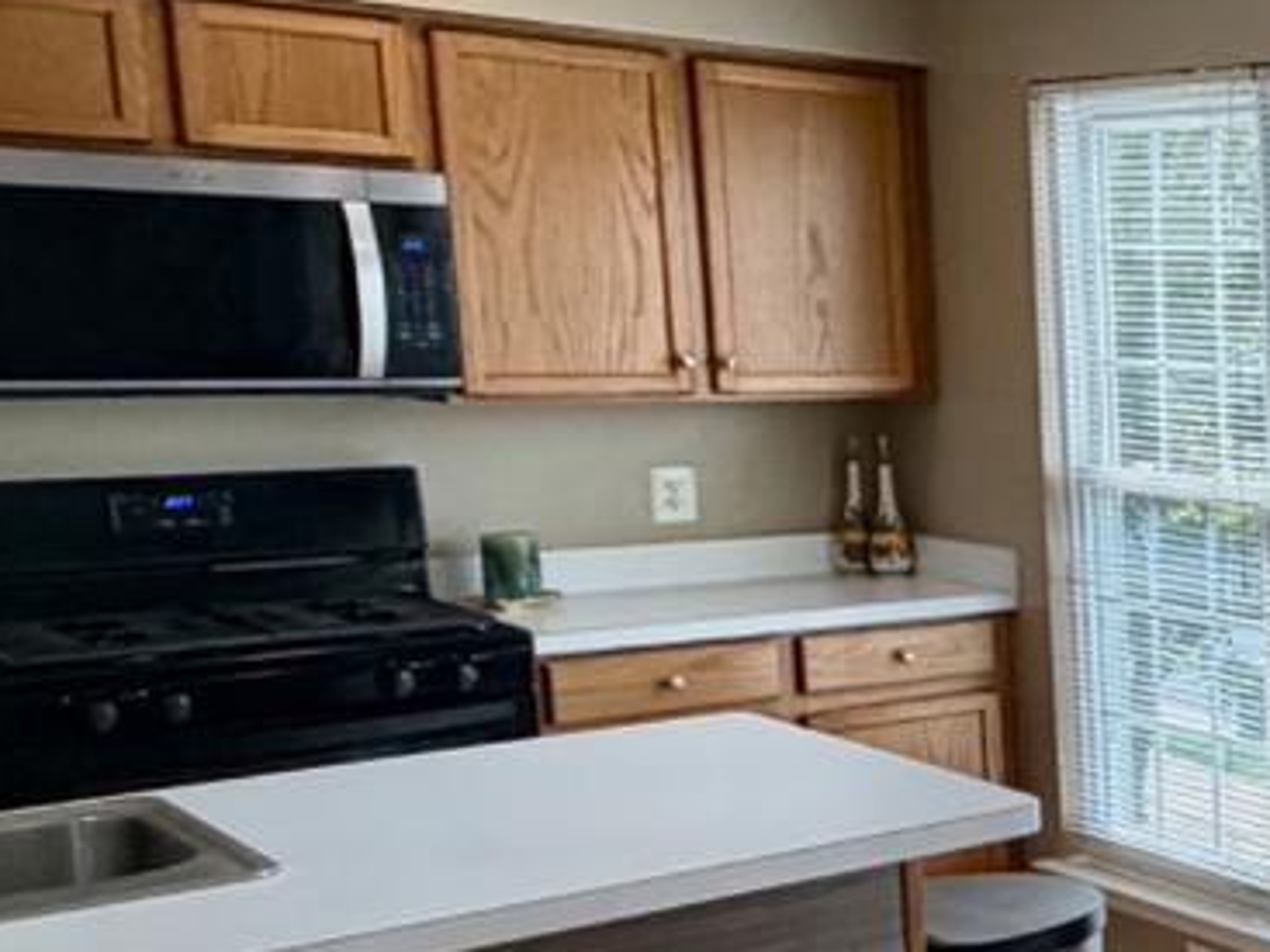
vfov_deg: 26.4
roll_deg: -1.1
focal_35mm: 55
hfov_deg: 23.9
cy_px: 613
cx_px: 2090
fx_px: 2017
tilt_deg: -8.2
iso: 100
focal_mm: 2.22
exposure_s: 1/120
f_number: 2.2
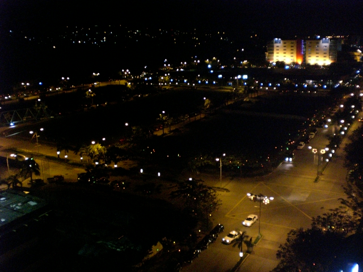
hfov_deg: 49.0
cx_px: 182
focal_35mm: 38
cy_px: 136
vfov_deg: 37.7
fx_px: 398
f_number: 3.1
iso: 800
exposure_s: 1/15
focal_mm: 6.3
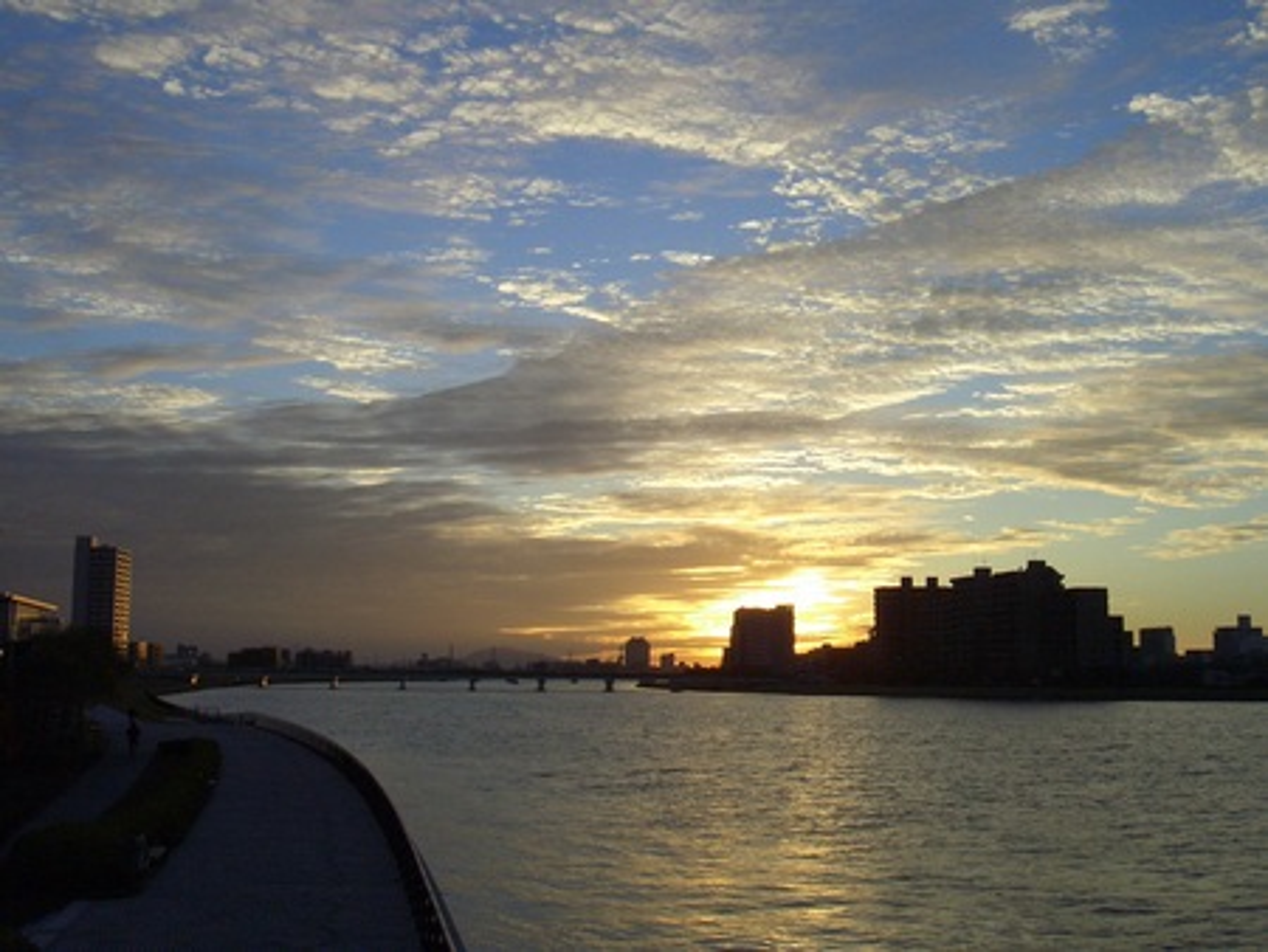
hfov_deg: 47.8
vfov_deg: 36.9
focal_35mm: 39
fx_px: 1429
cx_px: 634
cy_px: 476
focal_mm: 8
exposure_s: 1/1250
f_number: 4.8
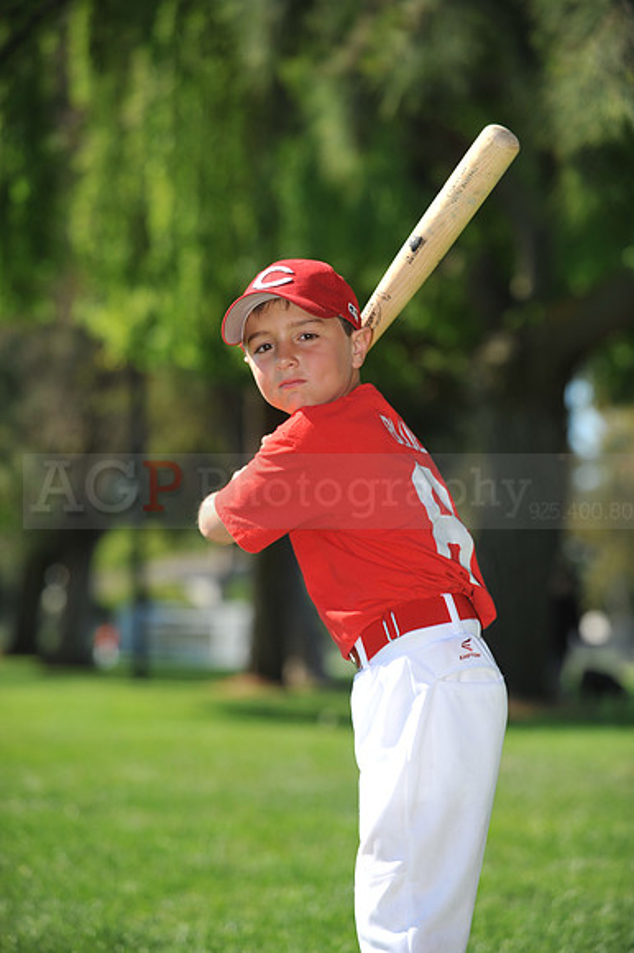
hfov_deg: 12.2
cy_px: 476
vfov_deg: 18.3
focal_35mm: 112
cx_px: 317
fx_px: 2962
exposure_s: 1/1250
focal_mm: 112
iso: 200
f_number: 4
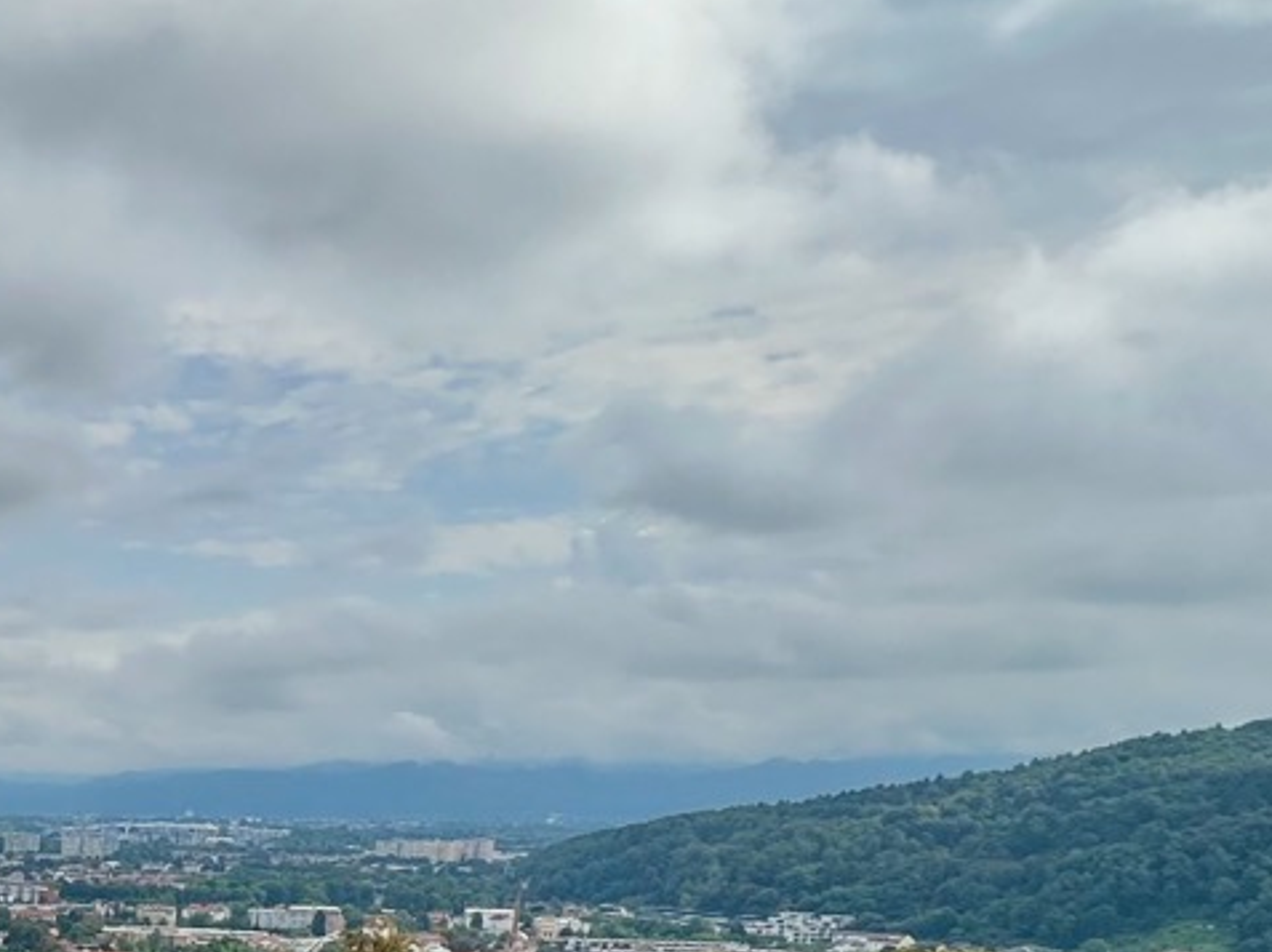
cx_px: -504
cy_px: 1109
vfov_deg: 27.5
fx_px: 1726
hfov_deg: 29.5
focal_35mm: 47
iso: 50
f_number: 2.2
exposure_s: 1/2959
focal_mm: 2.22
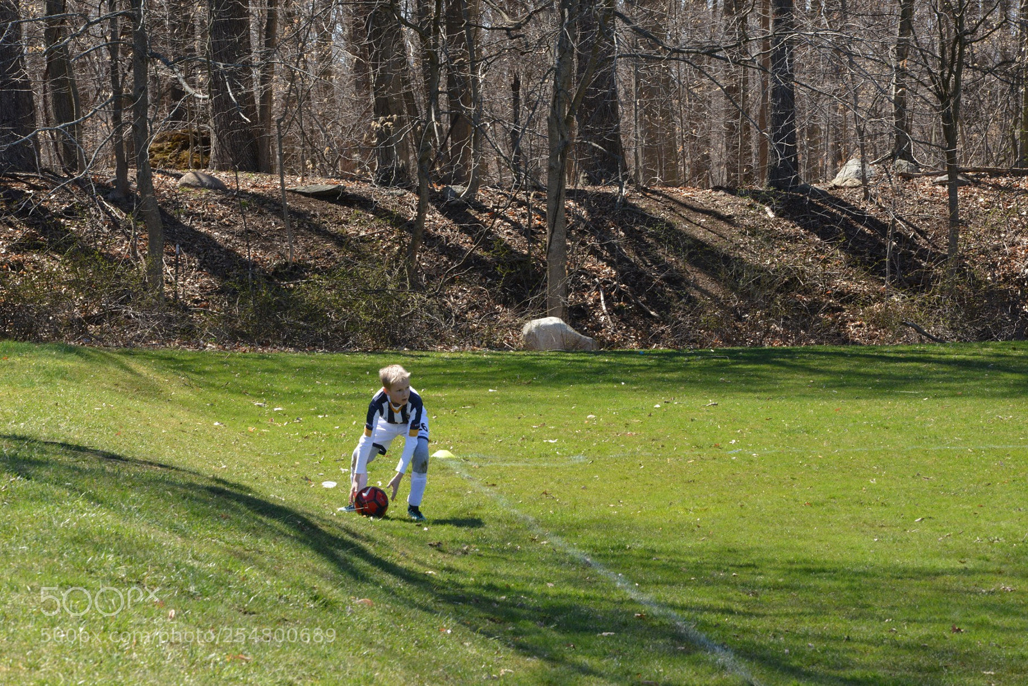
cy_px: 343
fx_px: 4855
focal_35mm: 170
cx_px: 514
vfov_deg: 8.1
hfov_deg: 12.1
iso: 1000
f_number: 20
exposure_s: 1/160
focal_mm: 170
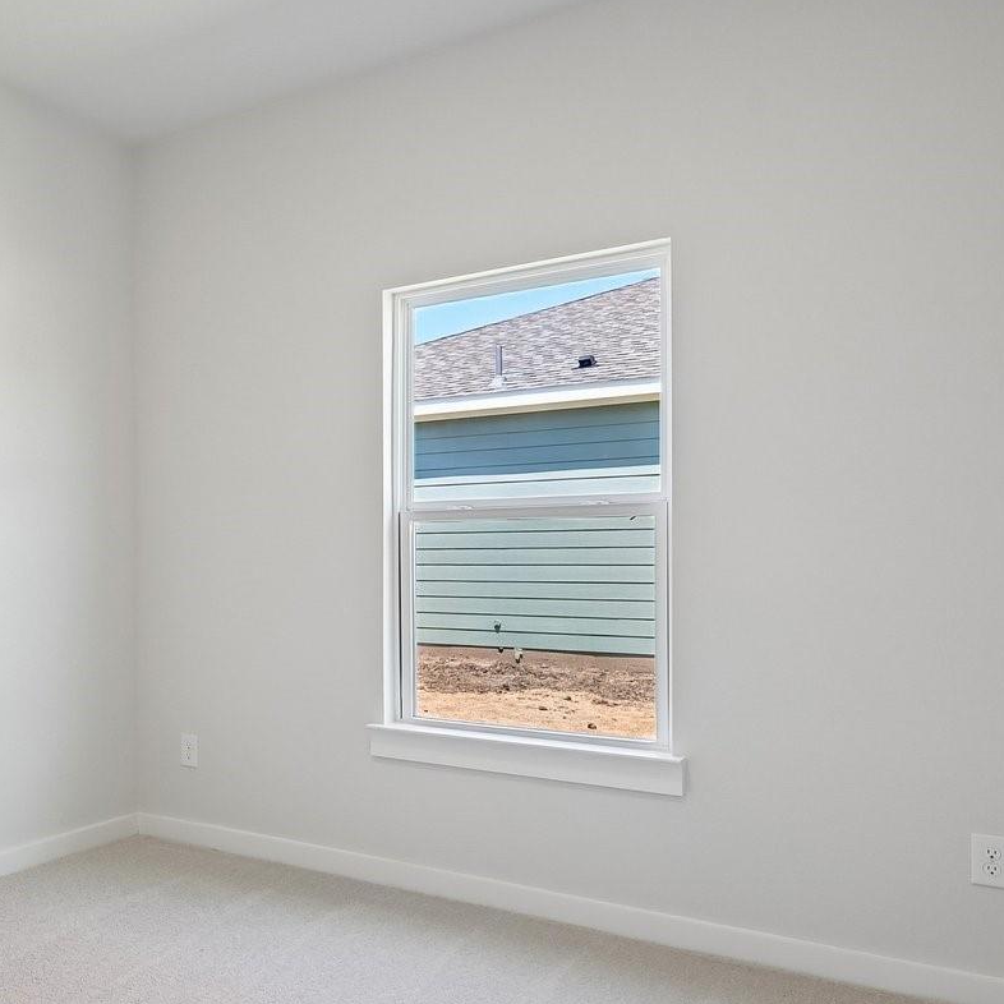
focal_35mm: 31
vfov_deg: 52.4
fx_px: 1017
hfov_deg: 48.2
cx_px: 139
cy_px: 570
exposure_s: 1/30
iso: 250
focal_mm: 14
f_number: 9
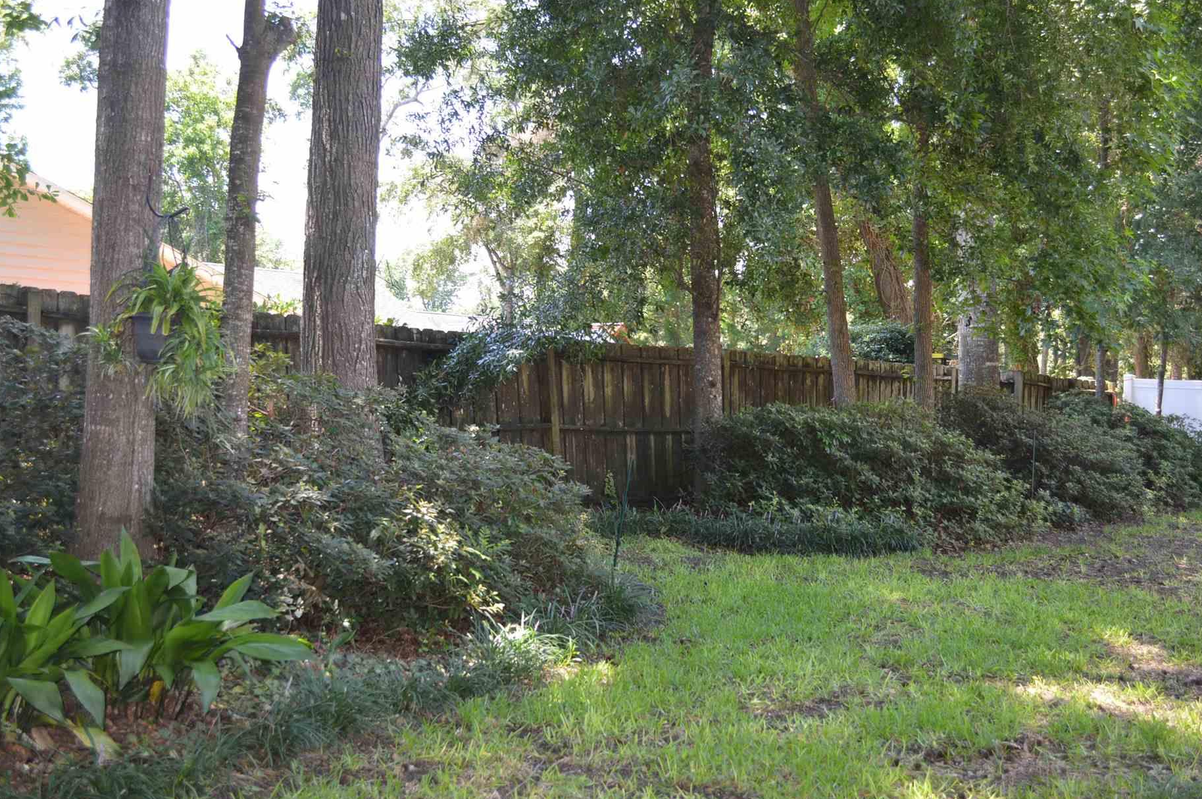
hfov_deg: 51.9
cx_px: 627
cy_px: 391
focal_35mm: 37
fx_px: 1234
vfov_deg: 35.9
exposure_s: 1/125
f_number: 4
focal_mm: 22
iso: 250
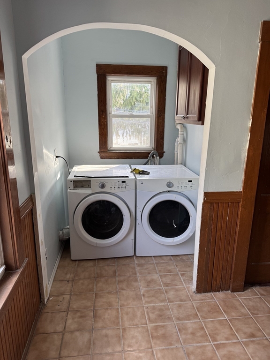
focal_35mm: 24
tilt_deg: -14.9
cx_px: 135
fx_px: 250
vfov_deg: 71.6
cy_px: 180
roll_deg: +0.9
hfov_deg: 56.8
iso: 125
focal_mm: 6.76
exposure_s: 1/121
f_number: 1.78
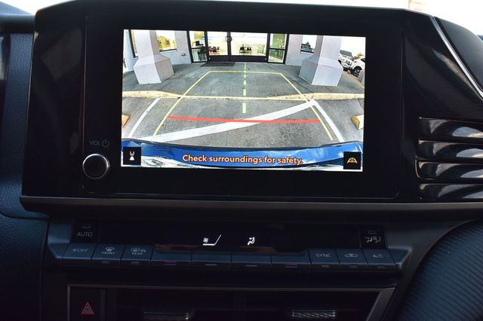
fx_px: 463
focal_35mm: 34
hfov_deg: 55.1
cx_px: 242
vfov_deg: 38.3
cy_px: 160
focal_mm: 23
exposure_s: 1/20
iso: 400
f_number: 6.3
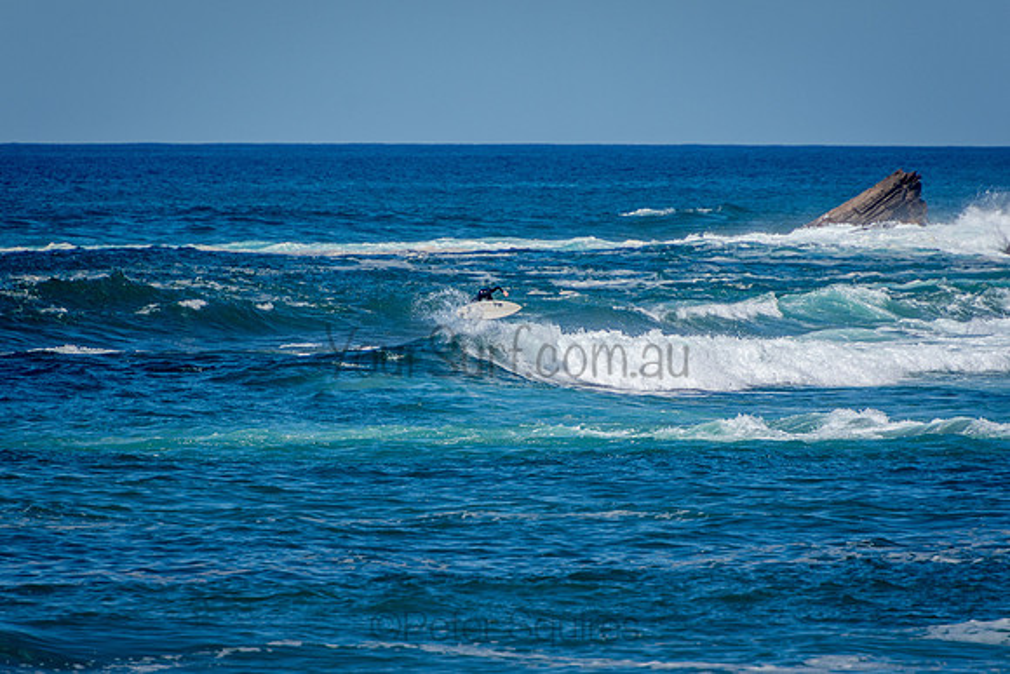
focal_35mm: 623
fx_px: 17475
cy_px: 337
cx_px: 505
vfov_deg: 2.2
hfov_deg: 3.3
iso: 320
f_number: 5.6
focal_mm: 400
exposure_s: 1/2000
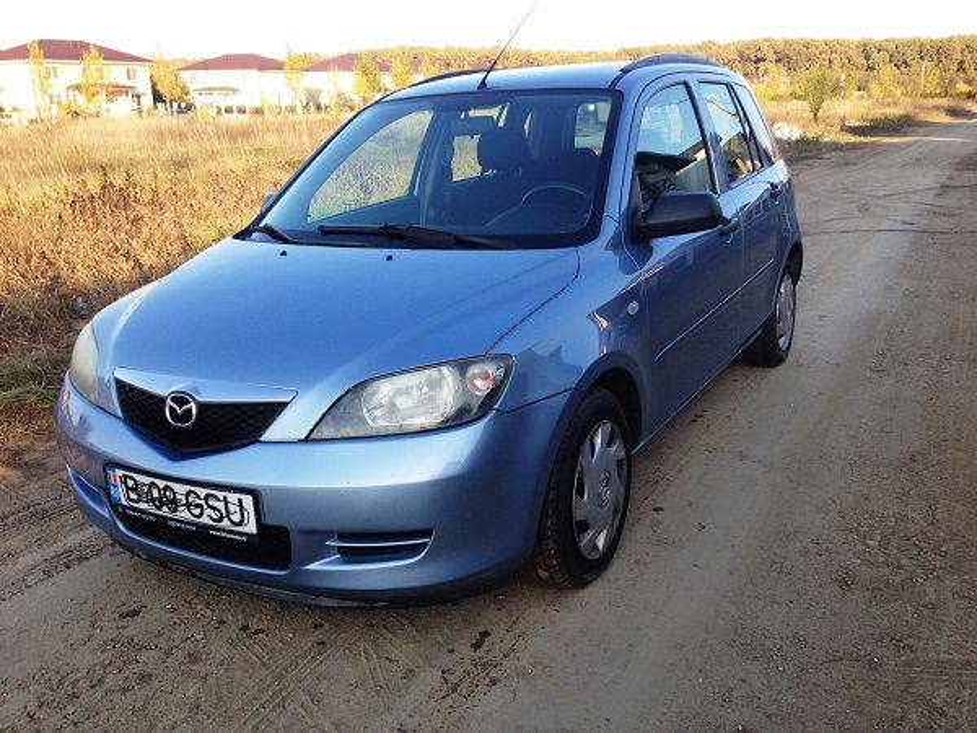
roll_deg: +2.7
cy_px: 366
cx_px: 488
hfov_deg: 55.4
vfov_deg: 42.9
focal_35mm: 33
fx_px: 931
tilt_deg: -16.2
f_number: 2.4
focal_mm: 4.12
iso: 50
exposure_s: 1/345
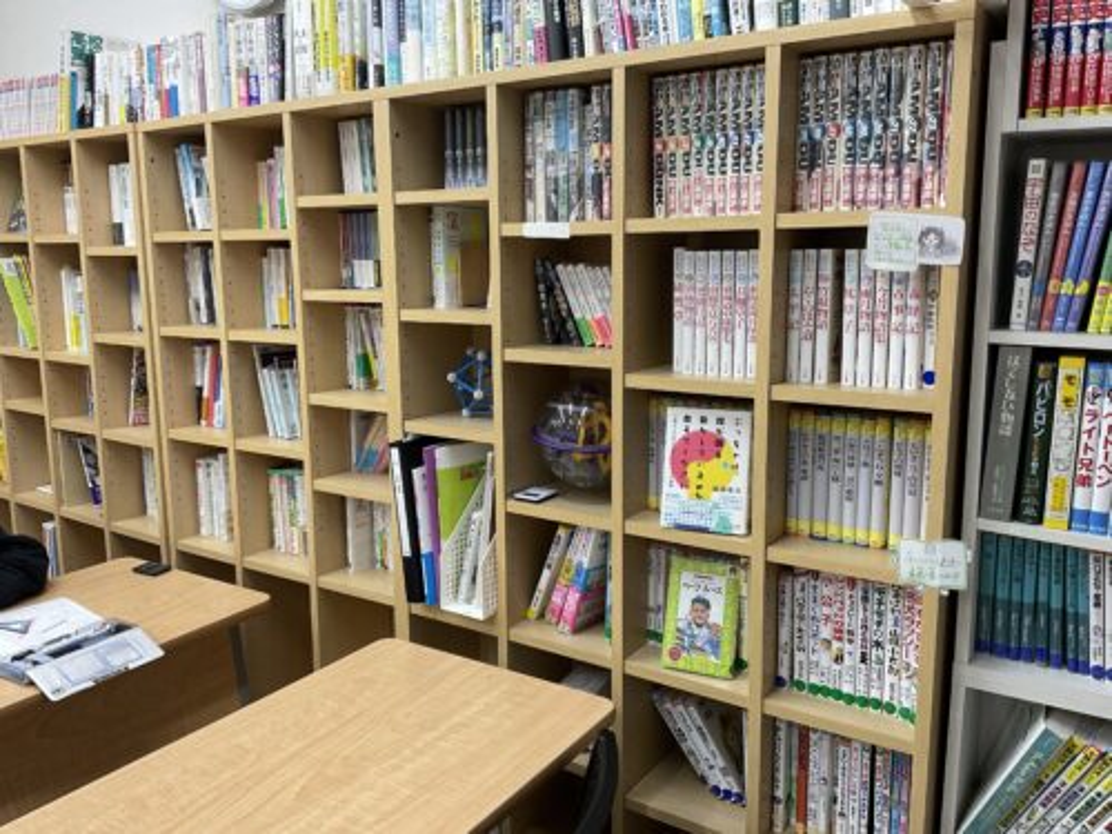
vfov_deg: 48.2
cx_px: 556
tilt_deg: -9.2
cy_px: 417
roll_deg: -0.3
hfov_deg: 61.7
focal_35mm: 29
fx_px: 932
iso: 40
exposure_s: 1/60
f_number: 1.8
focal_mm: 3
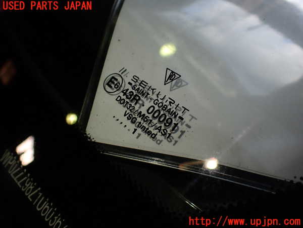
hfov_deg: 60.0
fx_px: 263
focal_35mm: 30
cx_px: 152
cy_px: 114
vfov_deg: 46.8
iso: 100
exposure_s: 1/160
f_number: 2.3
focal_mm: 5.4
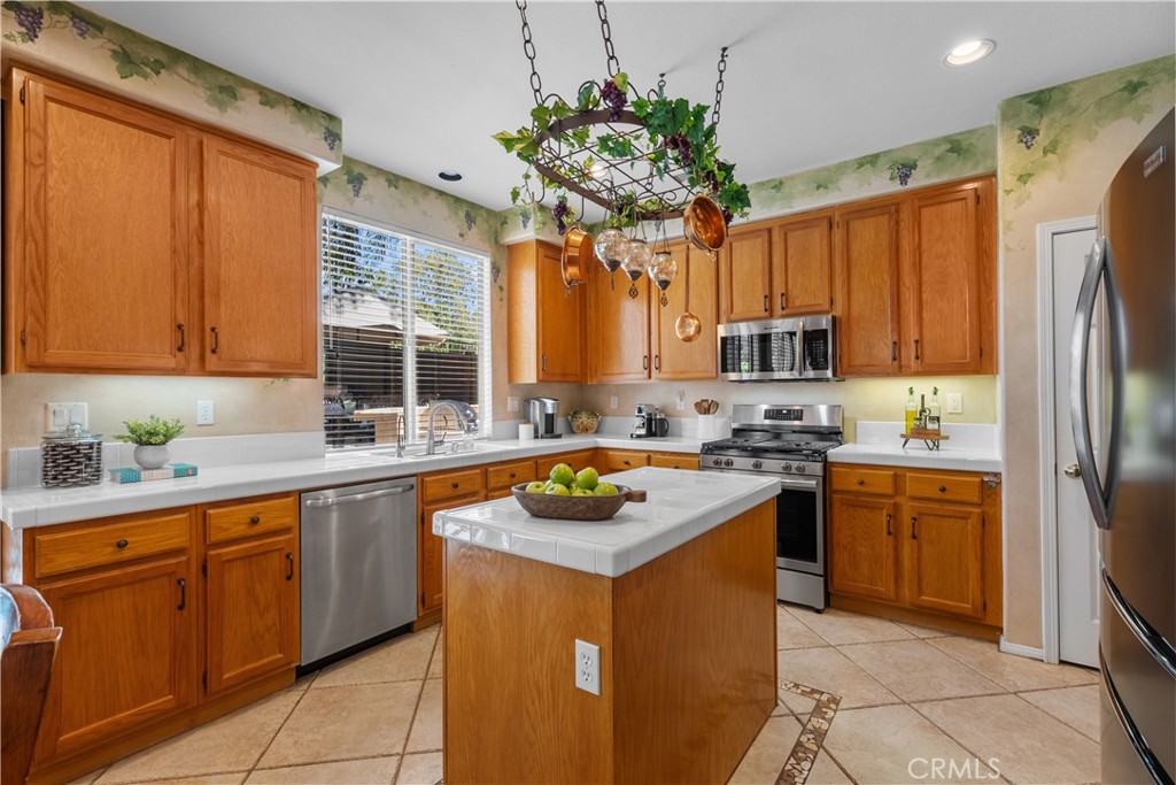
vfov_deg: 77.3
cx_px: 588
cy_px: 392
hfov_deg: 100.4
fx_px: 490
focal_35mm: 15
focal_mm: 15
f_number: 9
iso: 250
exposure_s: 1/2.5
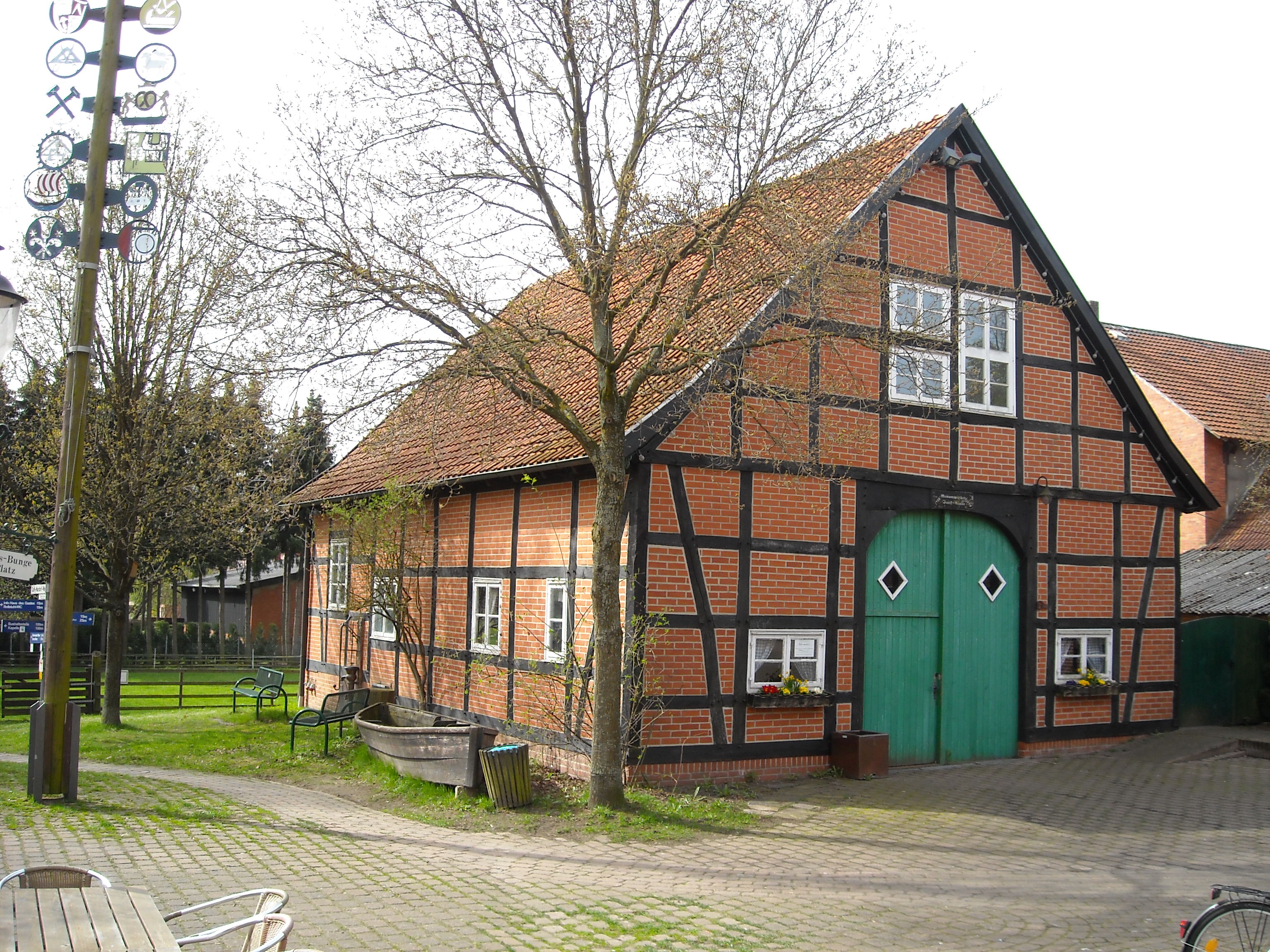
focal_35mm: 35
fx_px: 1284
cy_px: 476
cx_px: 635
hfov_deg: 52.6
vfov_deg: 40.7
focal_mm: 5.7
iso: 64
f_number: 2.8
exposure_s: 1/337
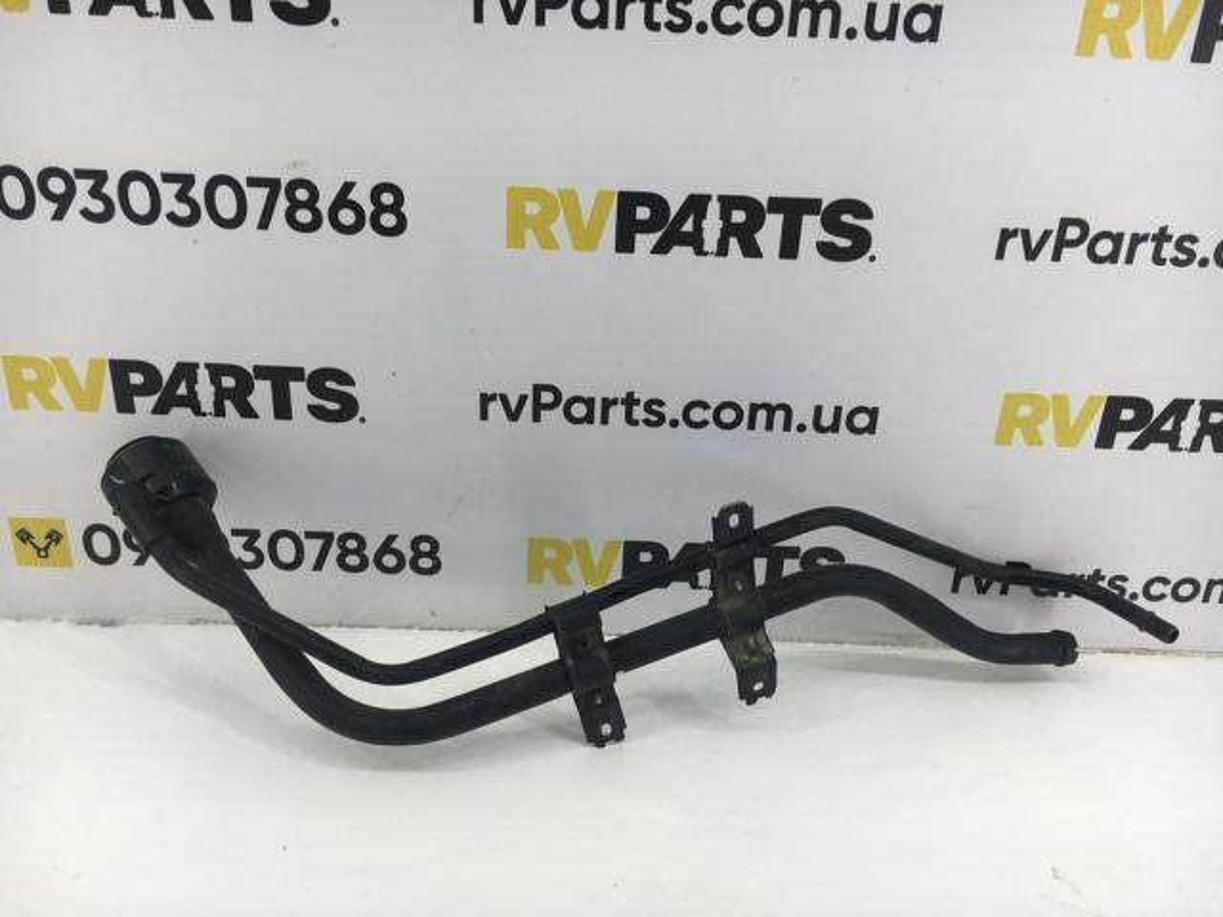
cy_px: 458
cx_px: 612
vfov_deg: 48.2
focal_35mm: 29
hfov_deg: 61.7
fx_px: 1025
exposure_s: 1/100
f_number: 2.2
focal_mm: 4.15
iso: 40
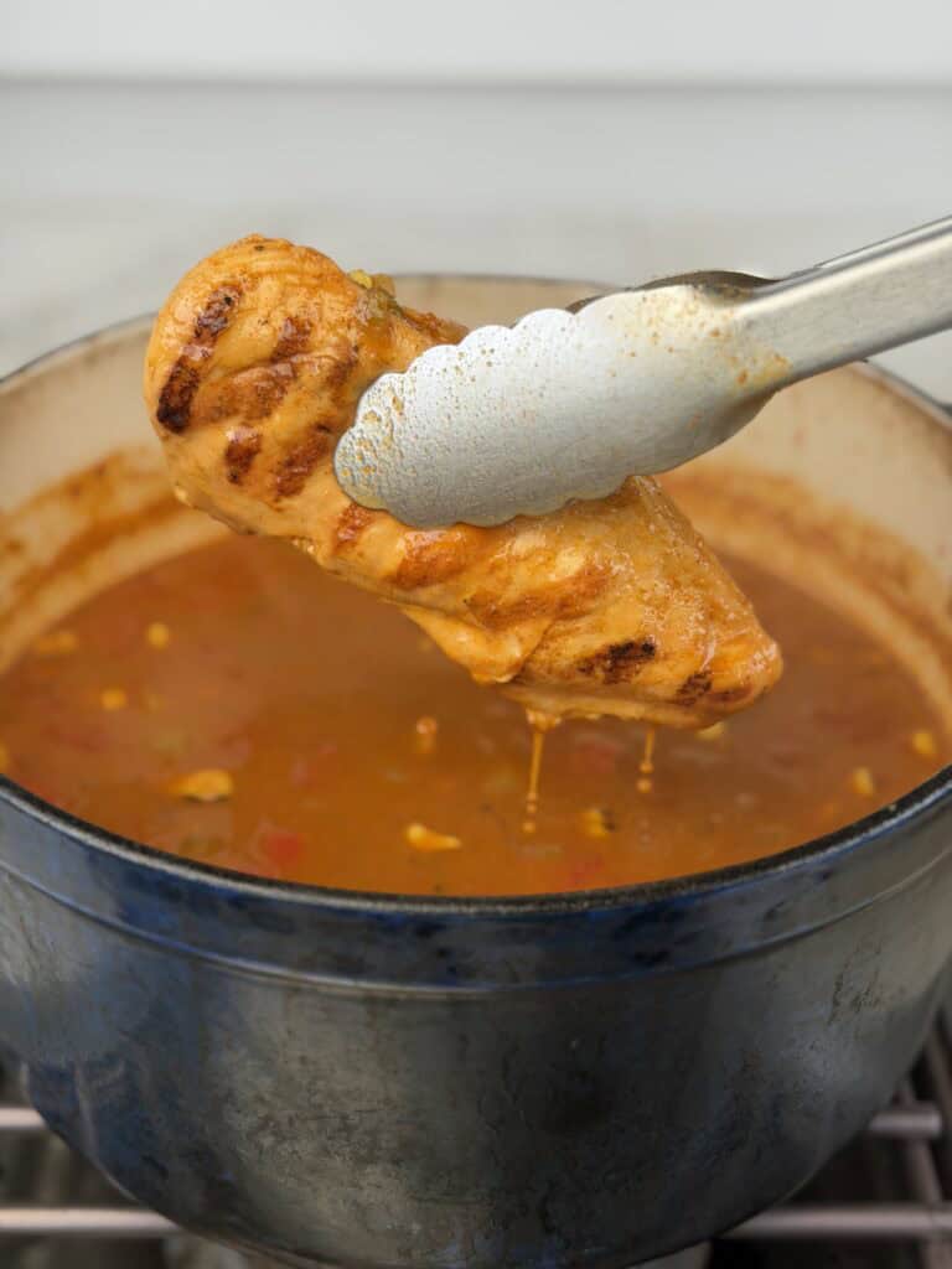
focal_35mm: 48
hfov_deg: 30.3
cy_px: 634
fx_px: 1760
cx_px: 476
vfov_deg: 39.7
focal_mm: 6.8
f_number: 1.8
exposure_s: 1/294
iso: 64
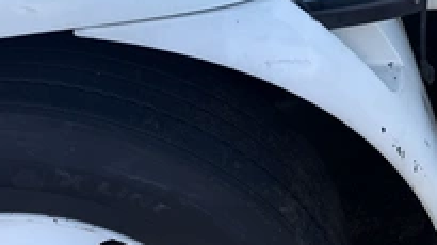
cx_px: 384
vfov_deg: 22.5
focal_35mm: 51
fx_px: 591
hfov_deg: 38.2
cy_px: 0
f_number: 1.78
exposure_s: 1/796
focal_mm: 6.76
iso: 80
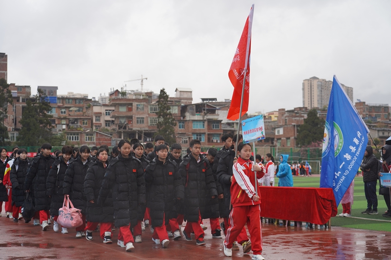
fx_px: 662
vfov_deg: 22.3
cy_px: 130
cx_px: 196
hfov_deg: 32.9
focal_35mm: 61
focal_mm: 61
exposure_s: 1/160
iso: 250
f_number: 4
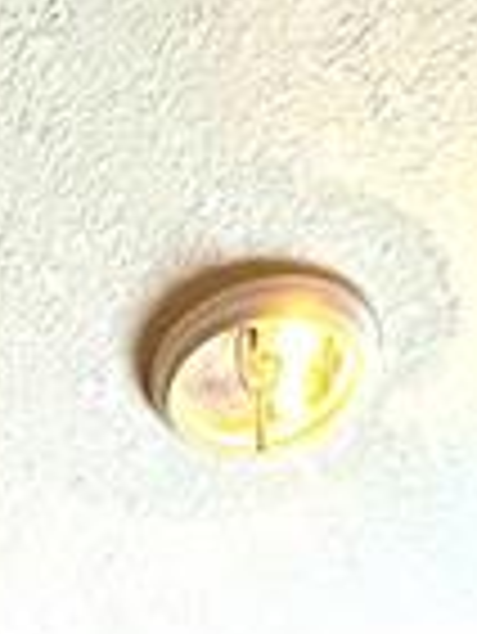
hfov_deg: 18.6
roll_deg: -0.6
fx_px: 1394
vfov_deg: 16.2
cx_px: -68
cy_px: 1416
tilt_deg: +0.6
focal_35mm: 76
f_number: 2.2
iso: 1000
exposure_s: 1/60
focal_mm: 2.22
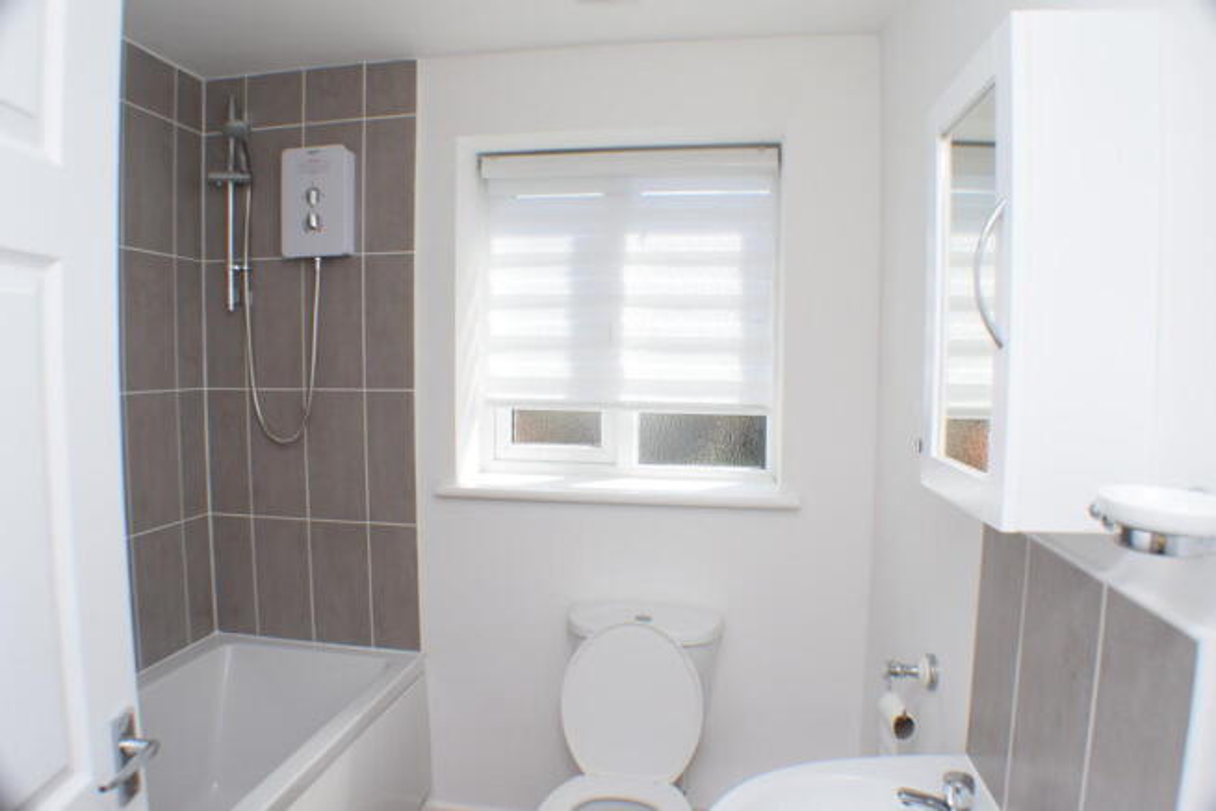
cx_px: 608
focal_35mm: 27
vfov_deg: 48.0
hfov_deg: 67.4
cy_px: 406
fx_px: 912
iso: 250
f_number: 8
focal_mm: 18
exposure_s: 1/250
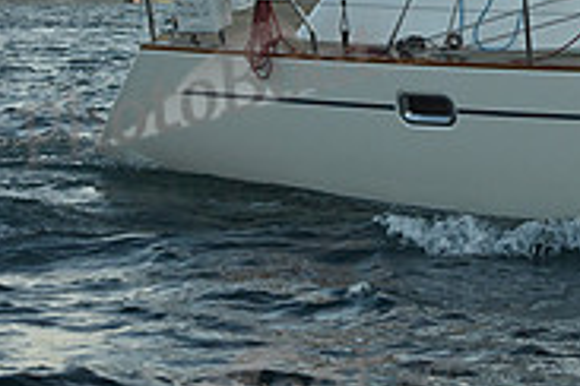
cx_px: 631
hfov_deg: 9.2
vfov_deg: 6.1
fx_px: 3576
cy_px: -122
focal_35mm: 222
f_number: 8
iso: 800
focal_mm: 70
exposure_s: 1/800
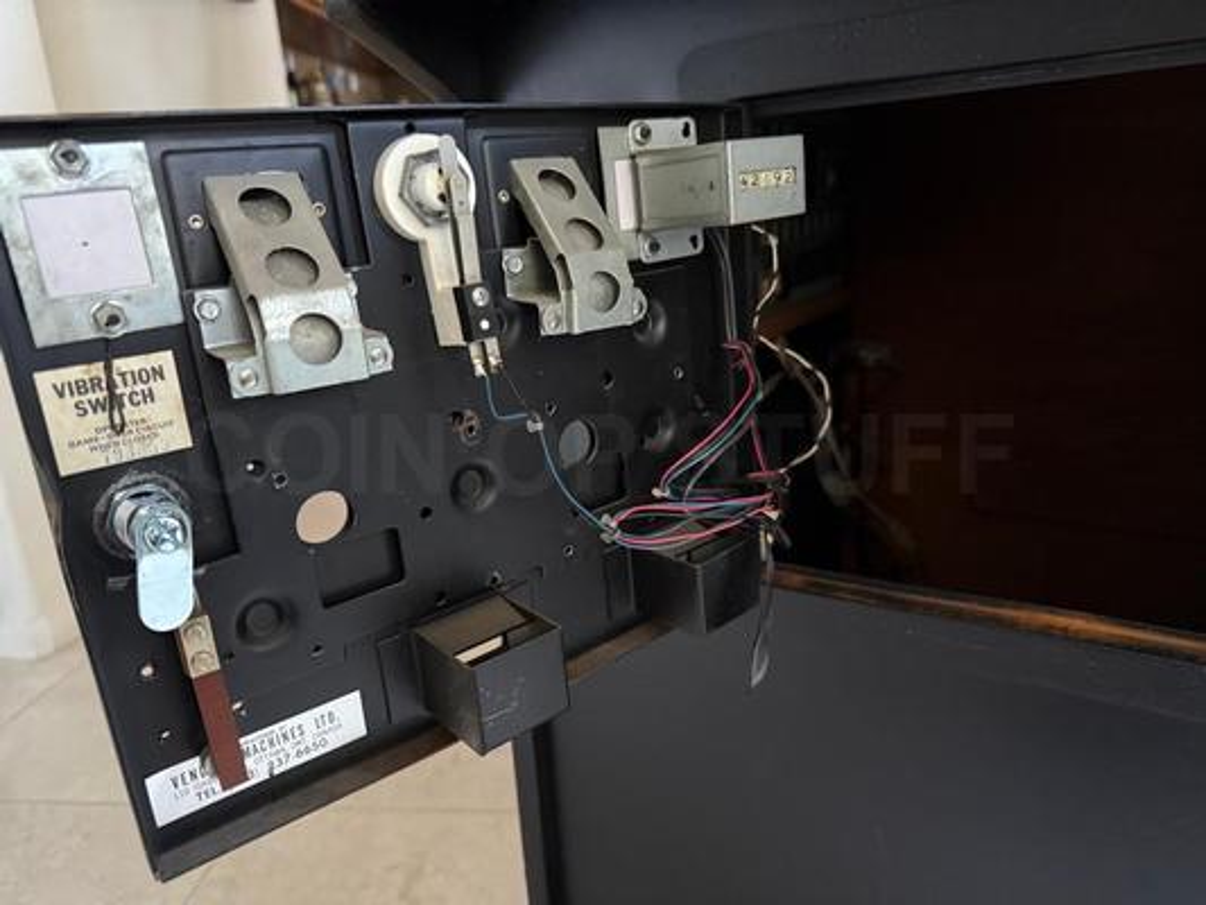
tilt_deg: -15.9
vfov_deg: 56.8
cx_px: 603
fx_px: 836
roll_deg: +4.0
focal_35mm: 24
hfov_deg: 71.6
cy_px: 452
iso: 1250
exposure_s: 1/30
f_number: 1.78
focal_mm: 6.76
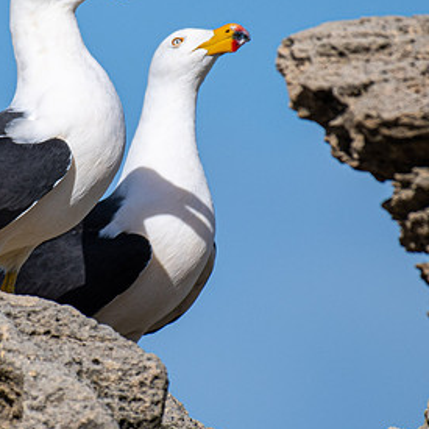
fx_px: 25967
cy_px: 171
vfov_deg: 0.9
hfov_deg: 0.9
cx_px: 93
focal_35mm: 1852
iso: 140
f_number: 5.6
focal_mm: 500
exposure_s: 1/2000
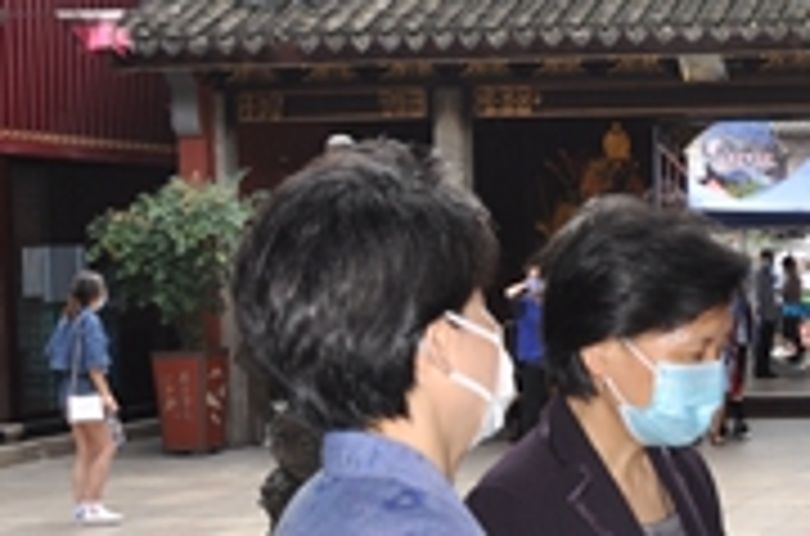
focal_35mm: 78
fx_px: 1750
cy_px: 327
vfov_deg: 17.4
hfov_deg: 22.4
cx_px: 1143
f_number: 6.3
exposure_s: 1/200
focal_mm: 18
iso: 200
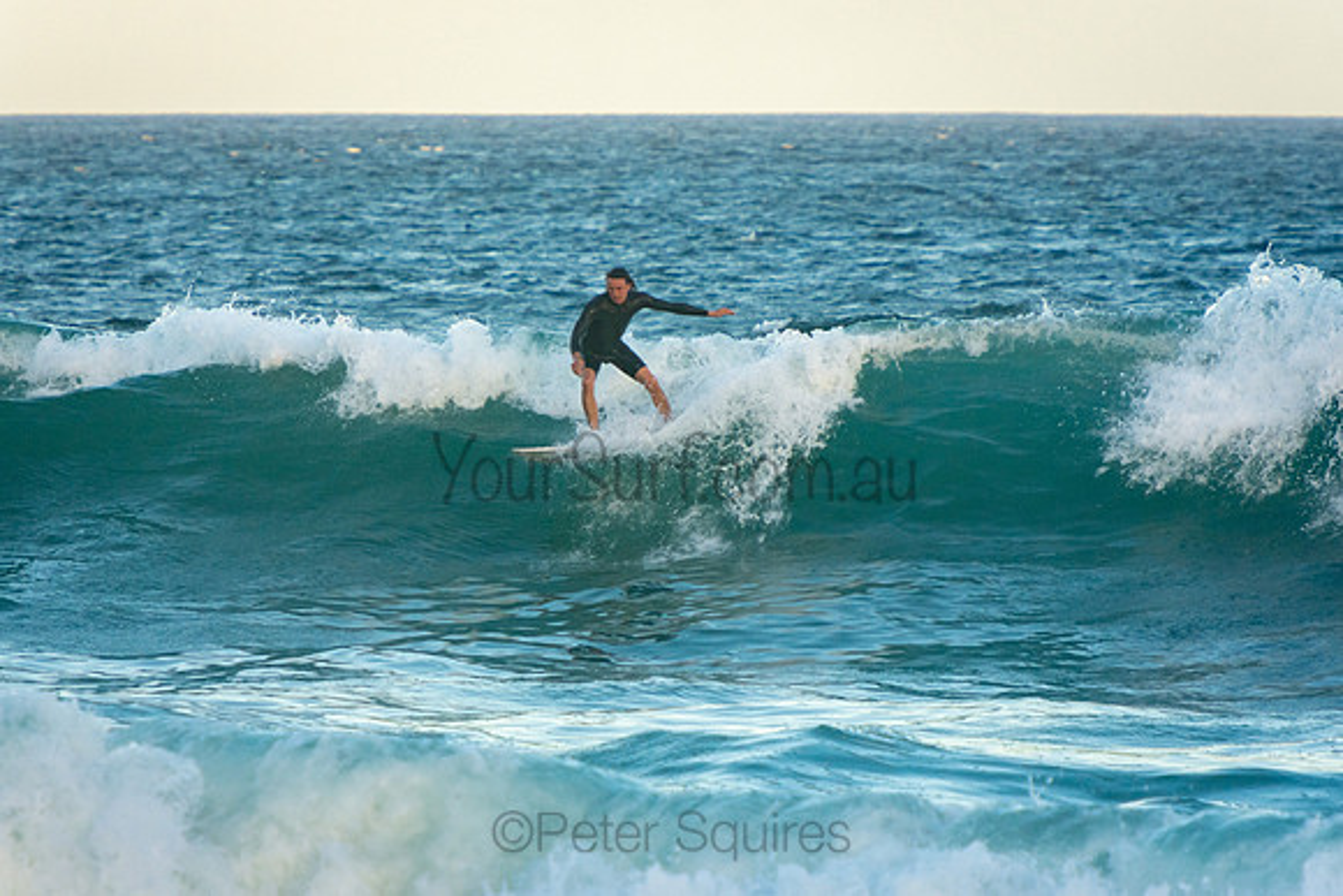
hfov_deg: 4.2
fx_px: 18221
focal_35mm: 488
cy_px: 448
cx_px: 672
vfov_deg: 2.8
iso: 640
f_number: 5.6
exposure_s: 1/1000
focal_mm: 320
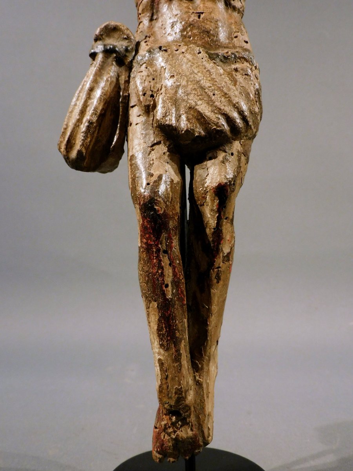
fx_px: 408
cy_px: 236
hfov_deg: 46.8
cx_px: 176
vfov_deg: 60.0
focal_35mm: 30
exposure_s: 1/30
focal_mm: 5.4
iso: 360
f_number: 3.5
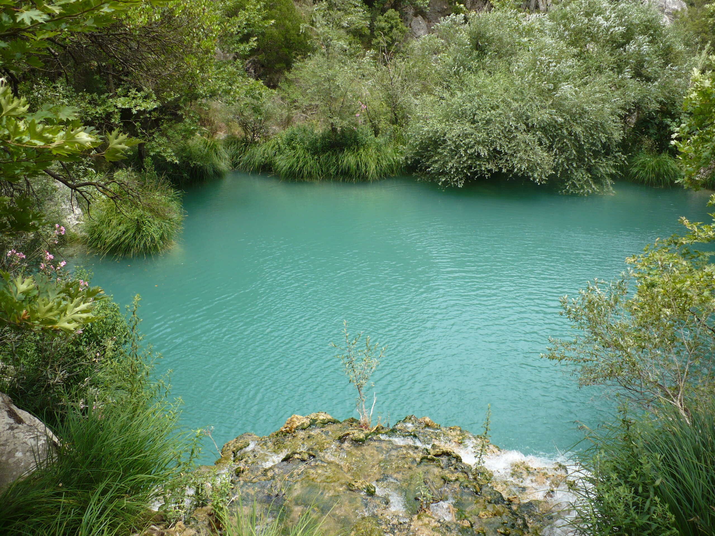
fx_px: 764
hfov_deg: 50.1
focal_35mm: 37
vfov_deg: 38.7
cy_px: 268
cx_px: 358
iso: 100
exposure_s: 1/400
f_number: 2.8
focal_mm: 6.1
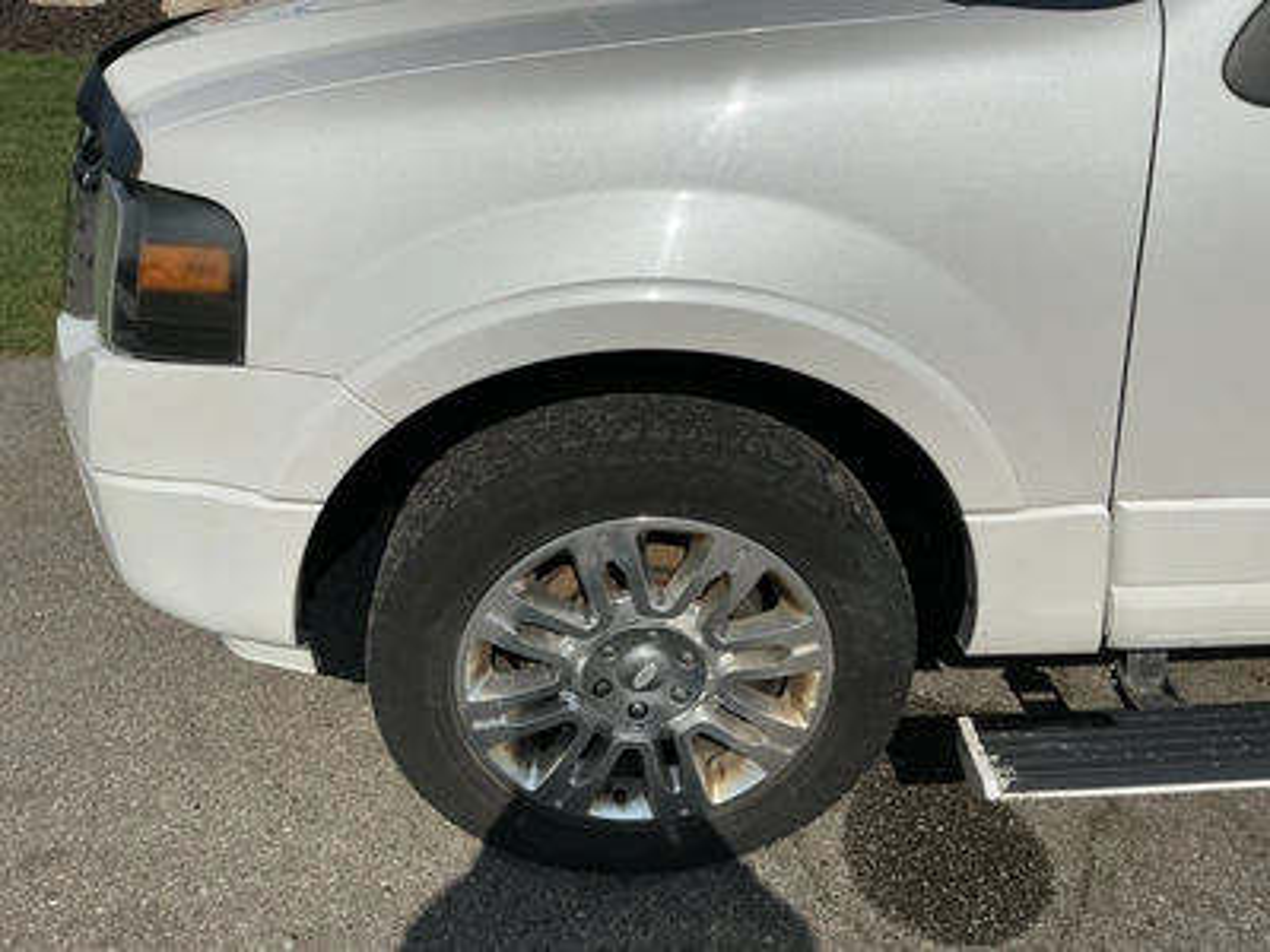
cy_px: 476
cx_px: 635
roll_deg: -0.7
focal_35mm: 28
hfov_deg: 63.4
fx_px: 1027
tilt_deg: -27.6
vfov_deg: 49.7
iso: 25
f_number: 1.8
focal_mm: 3
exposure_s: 1/7407
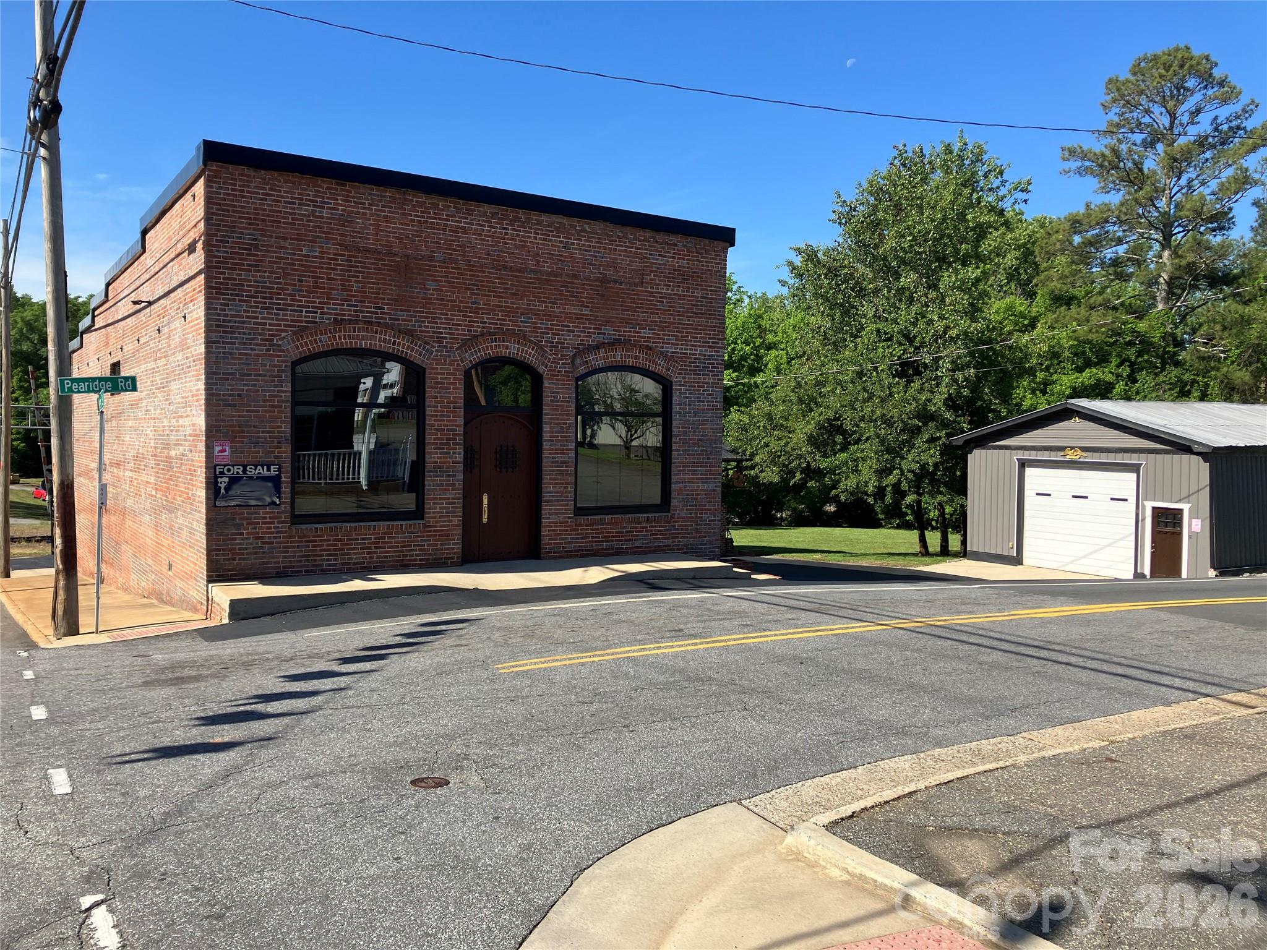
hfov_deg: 63.4
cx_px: 634
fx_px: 1025
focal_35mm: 28
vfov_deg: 49.7
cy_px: 475
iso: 32
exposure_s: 1/1312
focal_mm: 3.99
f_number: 1.8
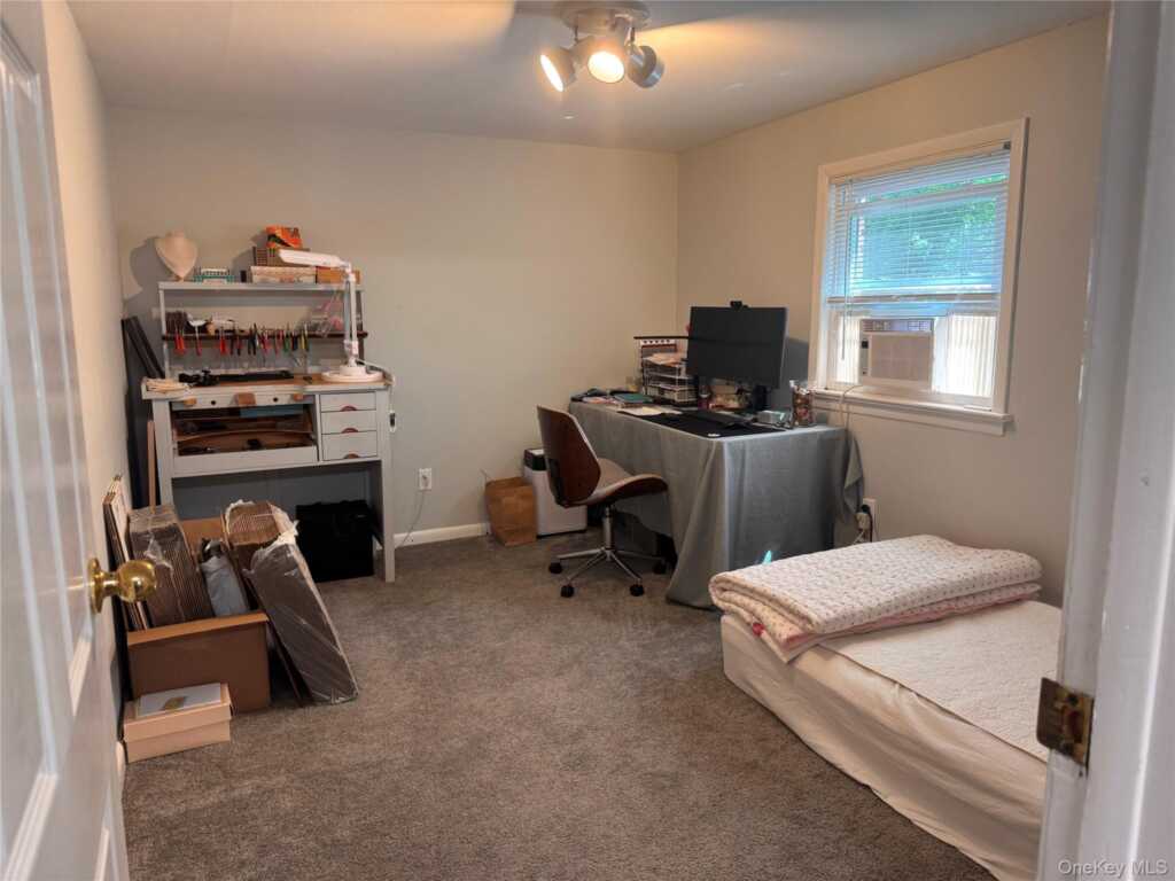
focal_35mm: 24
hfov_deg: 71.6
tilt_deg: -8.9
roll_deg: +0.8
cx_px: 588
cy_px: 440
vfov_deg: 56.8
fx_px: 815
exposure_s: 1/60
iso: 200
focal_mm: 6.76
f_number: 1.78
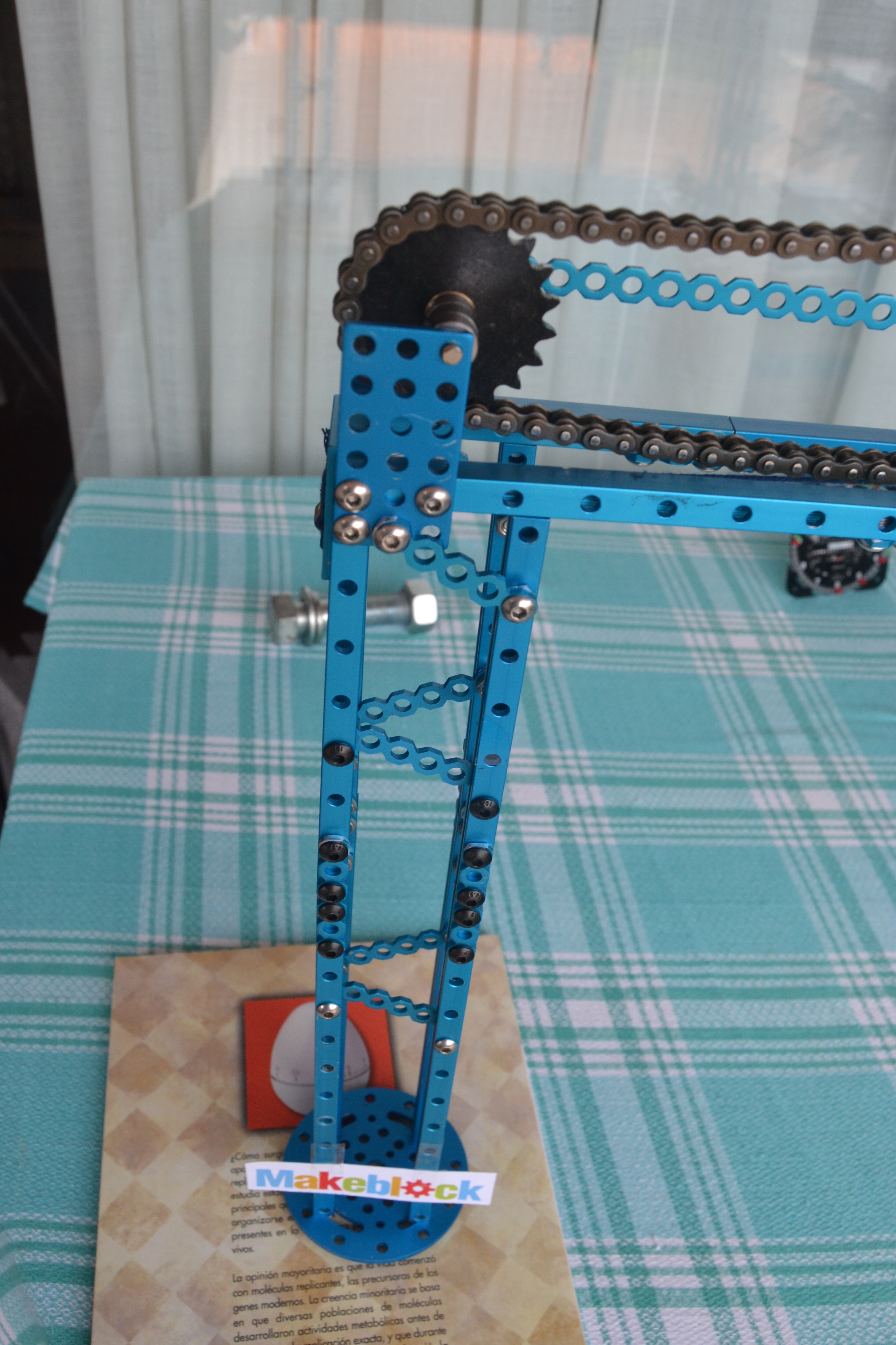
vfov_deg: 57.2
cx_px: 448
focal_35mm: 33
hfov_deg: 40.0
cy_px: 672
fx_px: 1232
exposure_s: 1/80
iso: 800
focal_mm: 22
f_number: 9
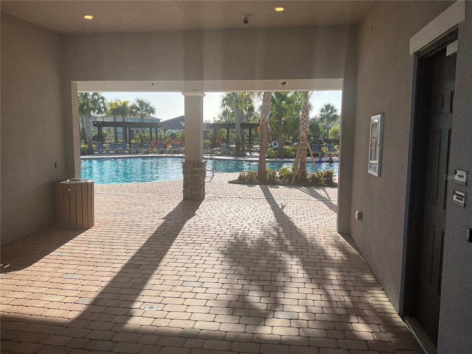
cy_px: 177
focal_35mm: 29
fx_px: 395
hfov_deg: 61.7
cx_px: 236
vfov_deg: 48.2
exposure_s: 1/1490
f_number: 1.8
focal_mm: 3
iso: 25
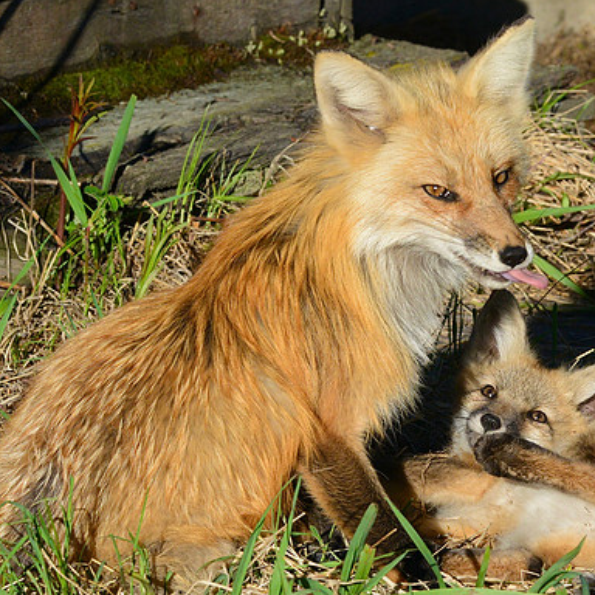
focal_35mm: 385
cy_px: 297
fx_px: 7487
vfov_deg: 4.6
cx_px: 418
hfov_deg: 4.5
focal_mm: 300
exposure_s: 1/800
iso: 1250
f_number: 14
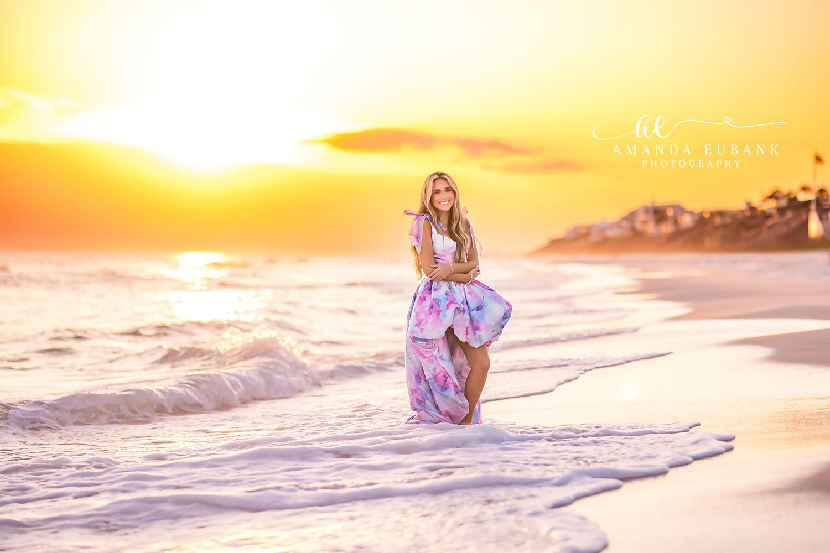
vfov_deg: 16.1
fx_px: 1960
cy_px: 276
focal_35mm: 85
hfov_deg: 23.9
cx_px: 415
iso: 200
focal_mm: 85
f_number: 1.8
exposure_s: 1/2000
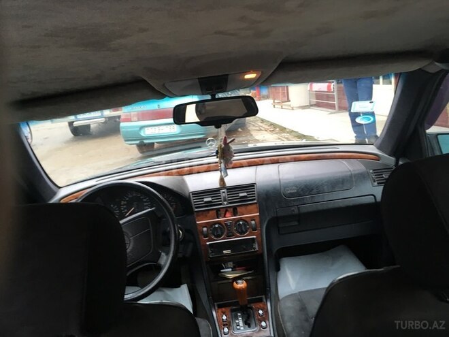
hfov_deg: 61.7
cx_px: 224
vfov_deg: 48.2
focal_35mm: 29
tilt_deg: -14.2
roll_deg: +6.3
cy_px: 168
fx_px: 376
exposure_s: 1/33
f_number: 2.2
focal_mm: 4.15
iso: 32
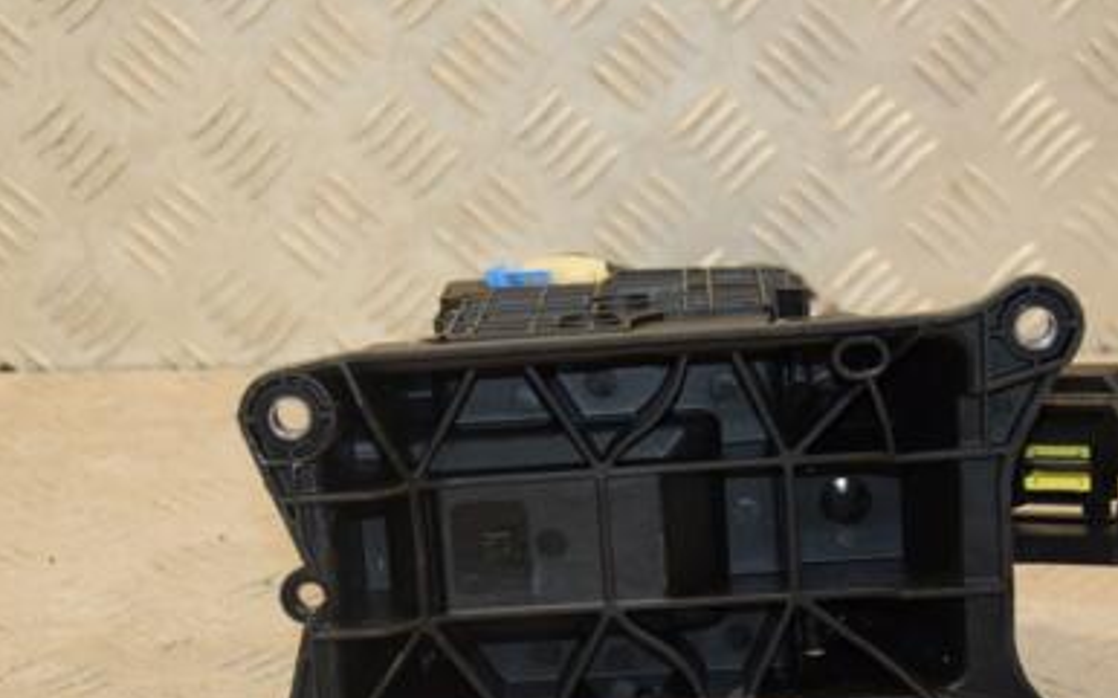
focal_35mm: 95
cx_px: 652
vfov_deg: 13.7
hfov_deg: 21.8
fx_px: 2894
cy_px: 571
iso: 800
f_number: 4.8
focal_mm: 40
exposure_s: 1/160
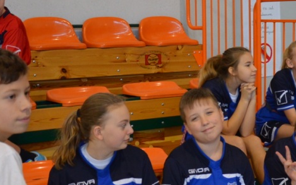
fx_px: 645
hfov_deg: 25.3
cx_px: 244
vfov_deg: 16.3
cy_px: 112
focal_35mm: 80
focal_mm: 24
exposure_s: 1/100
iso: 1600
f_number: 3.8
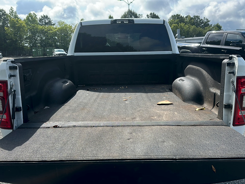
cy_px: 92
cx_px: 122
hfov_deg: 69.4
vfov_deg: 54.9
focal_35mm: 25
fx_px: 177
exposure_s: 1/2985
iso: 80
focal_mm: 6.86
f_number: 1.78
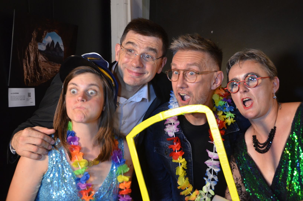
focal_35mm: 45
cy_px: 100
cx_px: 152
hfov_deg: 43.7
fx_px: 378
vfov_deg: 29.7
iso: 1600
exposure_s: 1/25
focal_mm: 30
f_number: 4.2
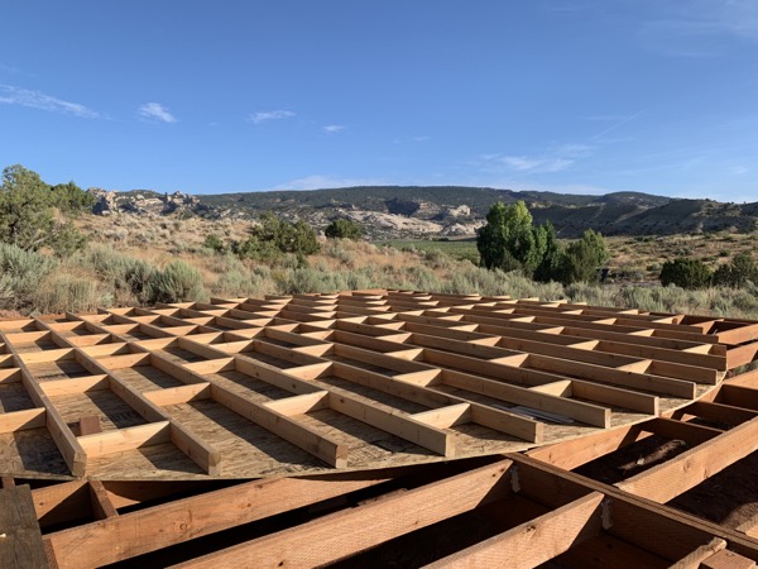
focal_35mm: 26
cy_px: 284
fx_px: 569
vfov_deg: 53.1
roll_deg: +1.2
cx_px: 379
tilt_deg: -3.6
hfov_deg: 67.3
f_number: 1.8
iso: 25
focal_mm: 4.25
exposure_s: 1/1880
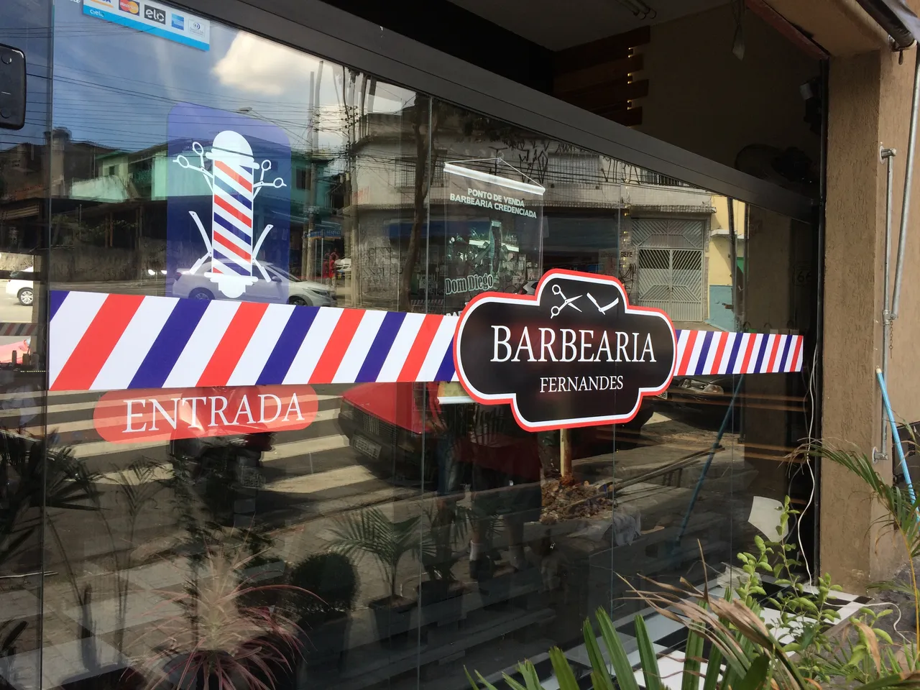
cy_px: 345
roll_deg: -2.3
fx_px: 771
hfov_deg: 61.7
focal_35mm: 29
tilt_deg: -2.0
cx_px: 460
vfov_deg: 48.2
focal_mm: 4.15
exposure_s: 1/398
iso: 32
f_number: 2.2
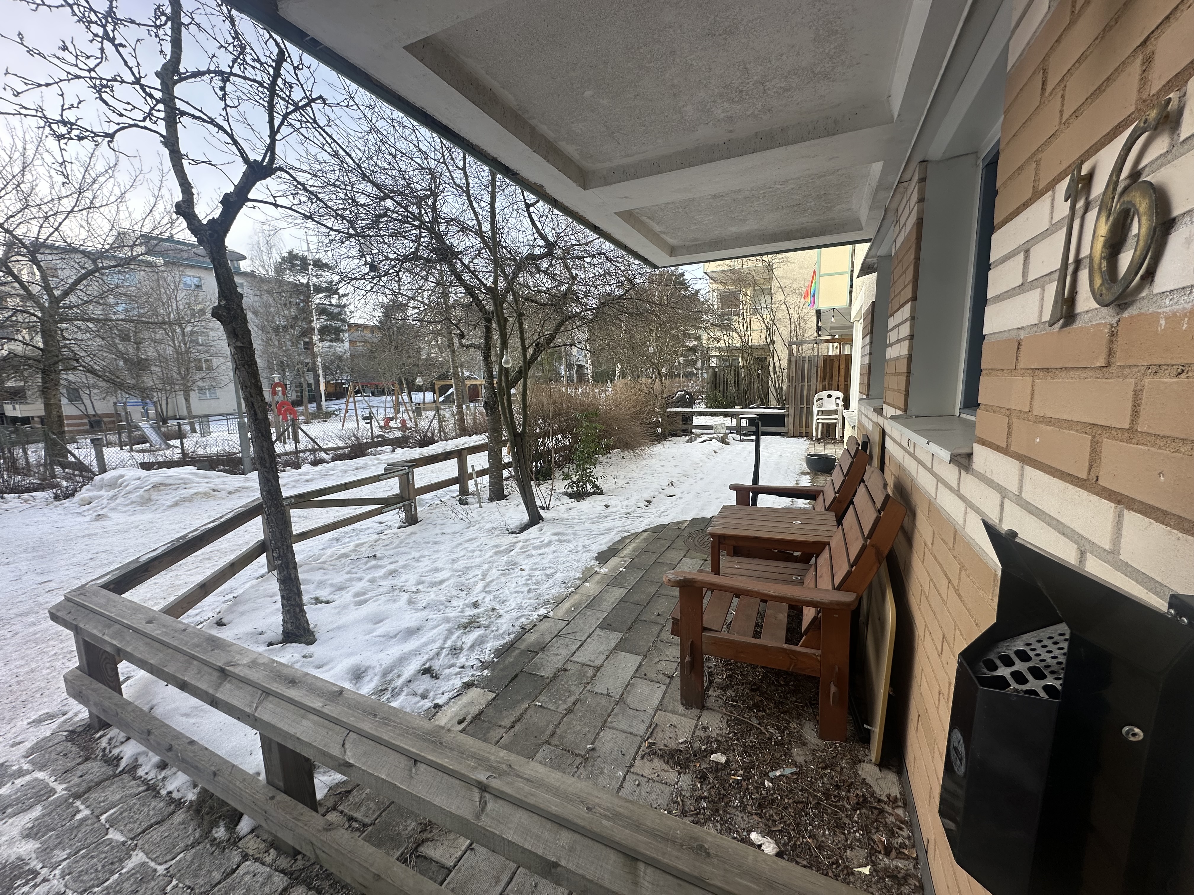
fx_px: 483
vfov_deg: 85.7
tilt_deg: -8.2
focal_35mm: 14
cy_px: 448
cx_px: 597
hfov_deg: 102.1
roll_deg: +1.4
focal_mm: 2.22
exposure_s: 1/558
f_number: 2.2
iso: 40
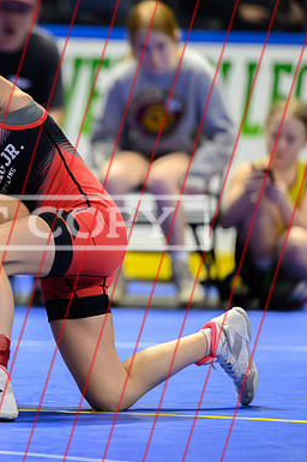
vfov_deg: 5.8
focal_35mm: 354
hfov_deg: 3.9
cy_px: 191
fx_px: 4536
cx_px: 2
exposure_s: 1/800
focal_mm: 200
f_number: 2.8
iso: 4500
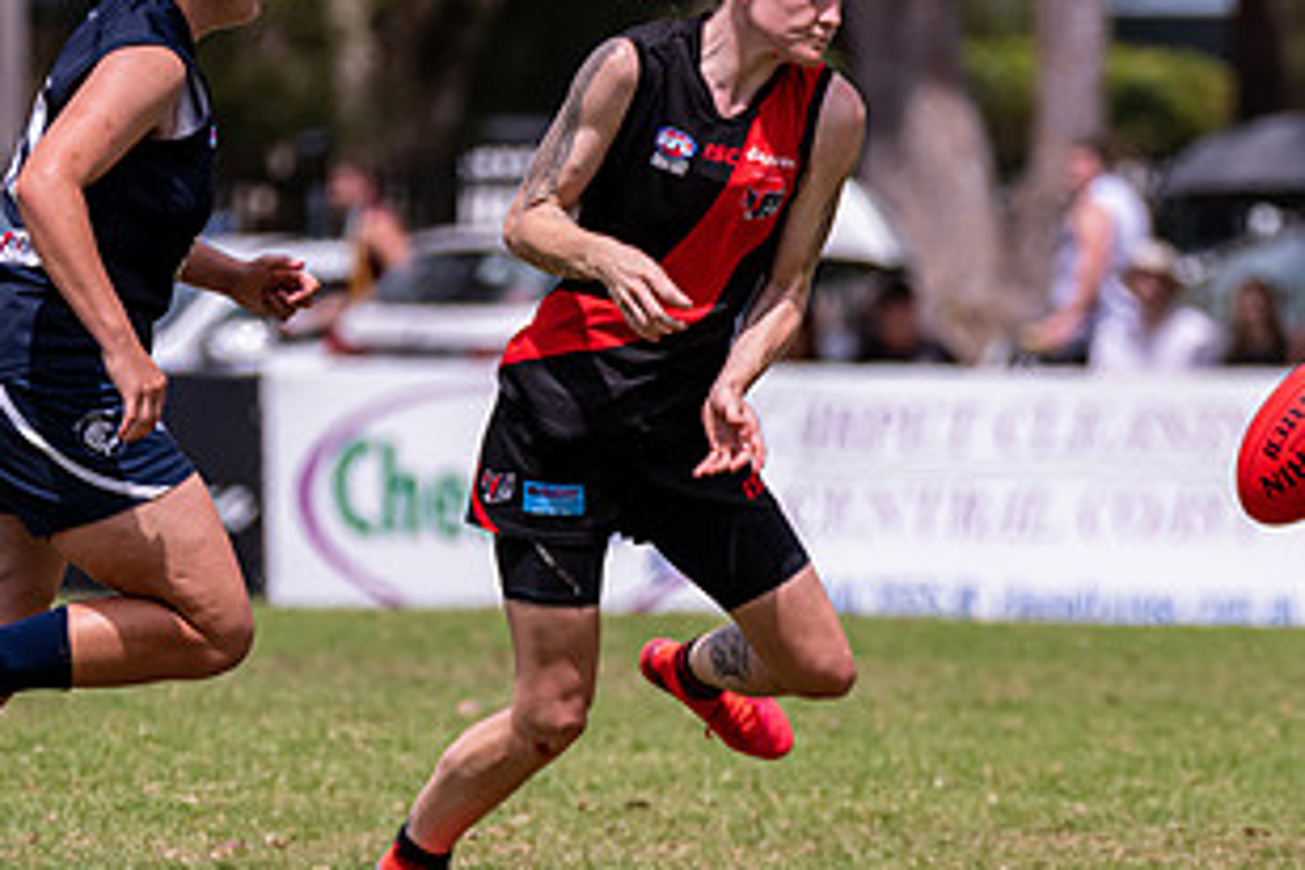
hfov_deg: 2.8
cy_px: 348
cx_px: 693
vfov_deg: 1.9
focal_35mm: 742
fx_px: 26895
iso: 800
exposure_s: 1/5000
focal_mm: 320
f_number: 6.3
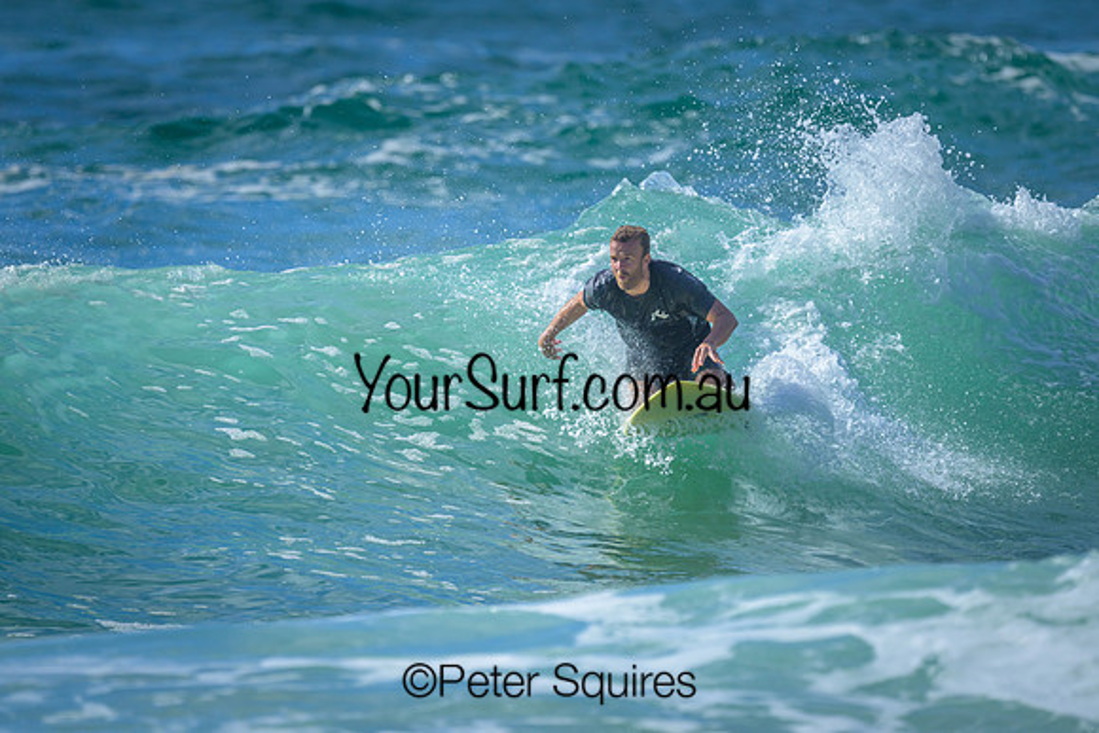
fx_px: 33557
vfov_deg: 1.3
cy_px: 358
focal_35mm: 1099
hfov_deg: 1.9
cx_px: 568
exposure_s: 1/2000
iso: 220
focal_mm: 800
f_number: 6.3
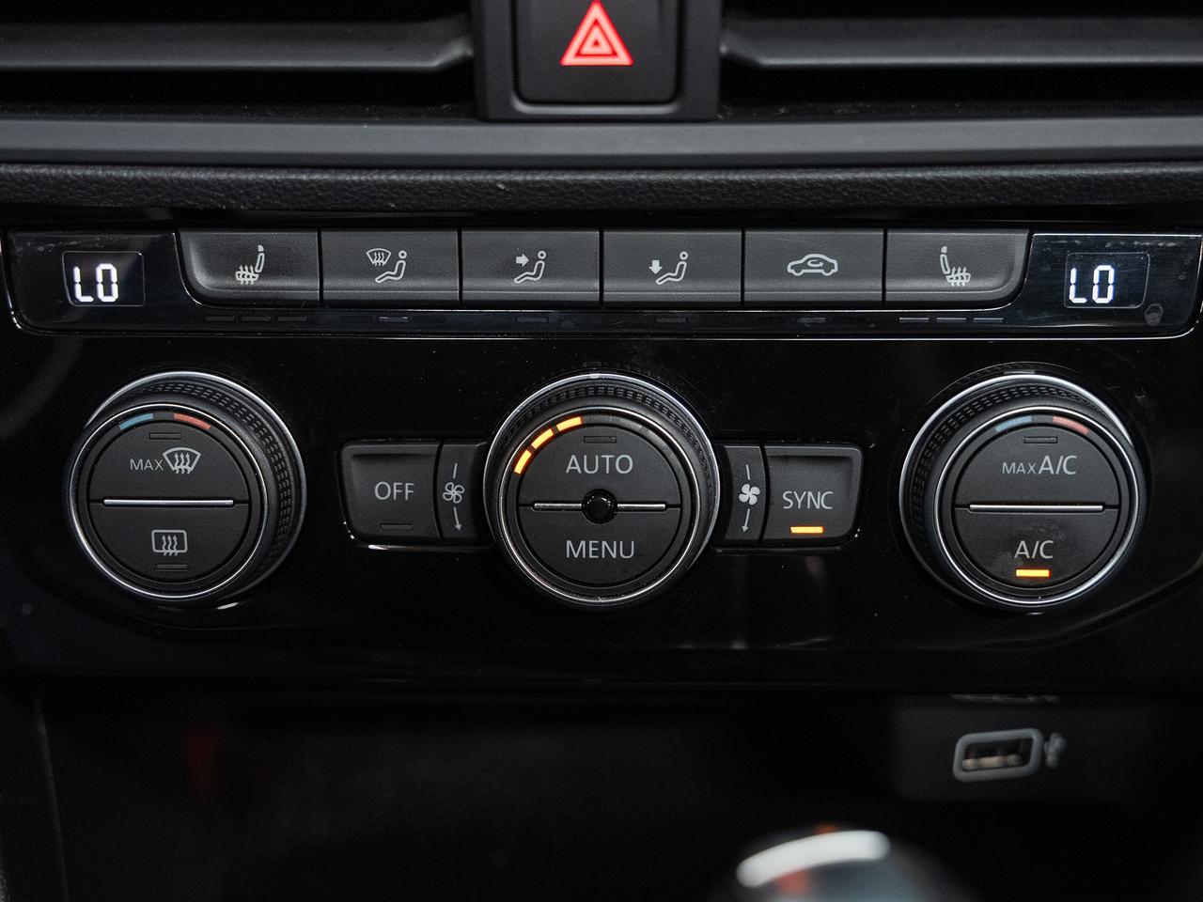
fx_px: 1485
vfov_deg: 33.8
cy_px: 495
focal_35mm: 43
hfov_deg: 44.1
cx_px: 603
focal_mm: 34.6
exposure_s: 1/40
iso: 1000
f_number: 3.5
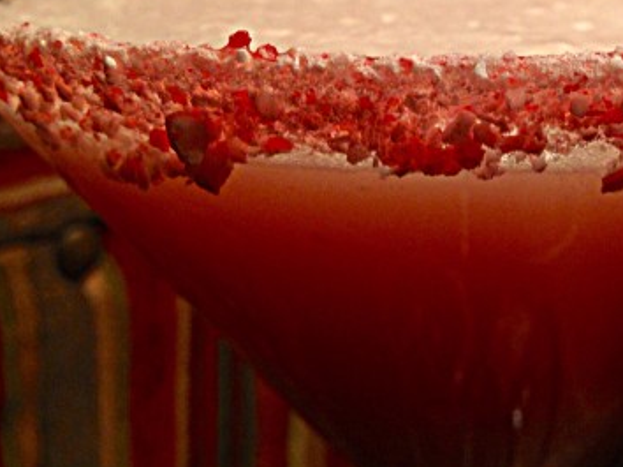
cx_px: 486
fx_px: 1259
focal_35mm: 70
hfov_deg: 27.3
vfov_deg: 20.9
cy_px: 141
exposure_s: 1/24
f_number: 2.4
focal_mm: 4.12
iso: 50
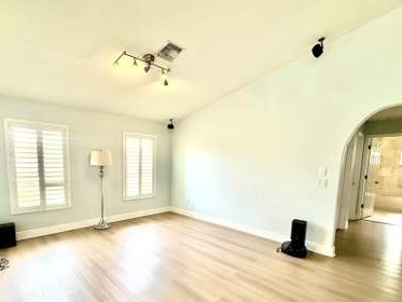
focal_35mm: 18
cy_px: 186
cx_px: 169
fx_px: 209
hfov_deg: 87.0
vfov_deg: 70.7
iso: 100
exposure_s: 1/120
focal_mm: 2.22
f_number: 2.2
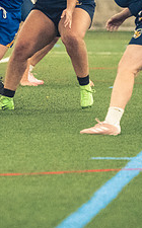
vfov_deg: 2.7
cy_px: 57
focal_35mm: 789
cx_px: 17
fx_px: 4901
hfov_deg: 1.7
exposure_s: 1/500
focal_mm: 200
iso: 12800
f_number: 2.8
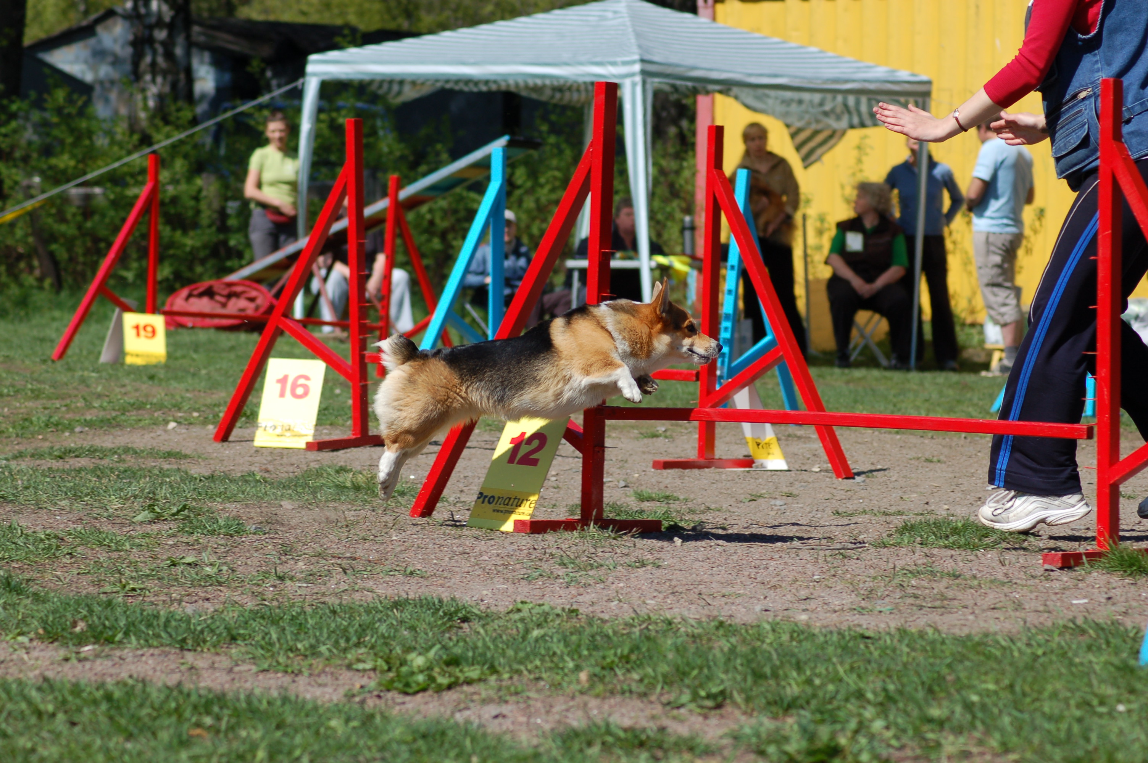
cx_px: 574
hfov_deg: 11.8
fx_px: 5544
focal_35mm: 174
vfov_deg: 7.9
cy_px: 382
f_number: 7.1
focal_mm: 116
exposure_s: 1/800
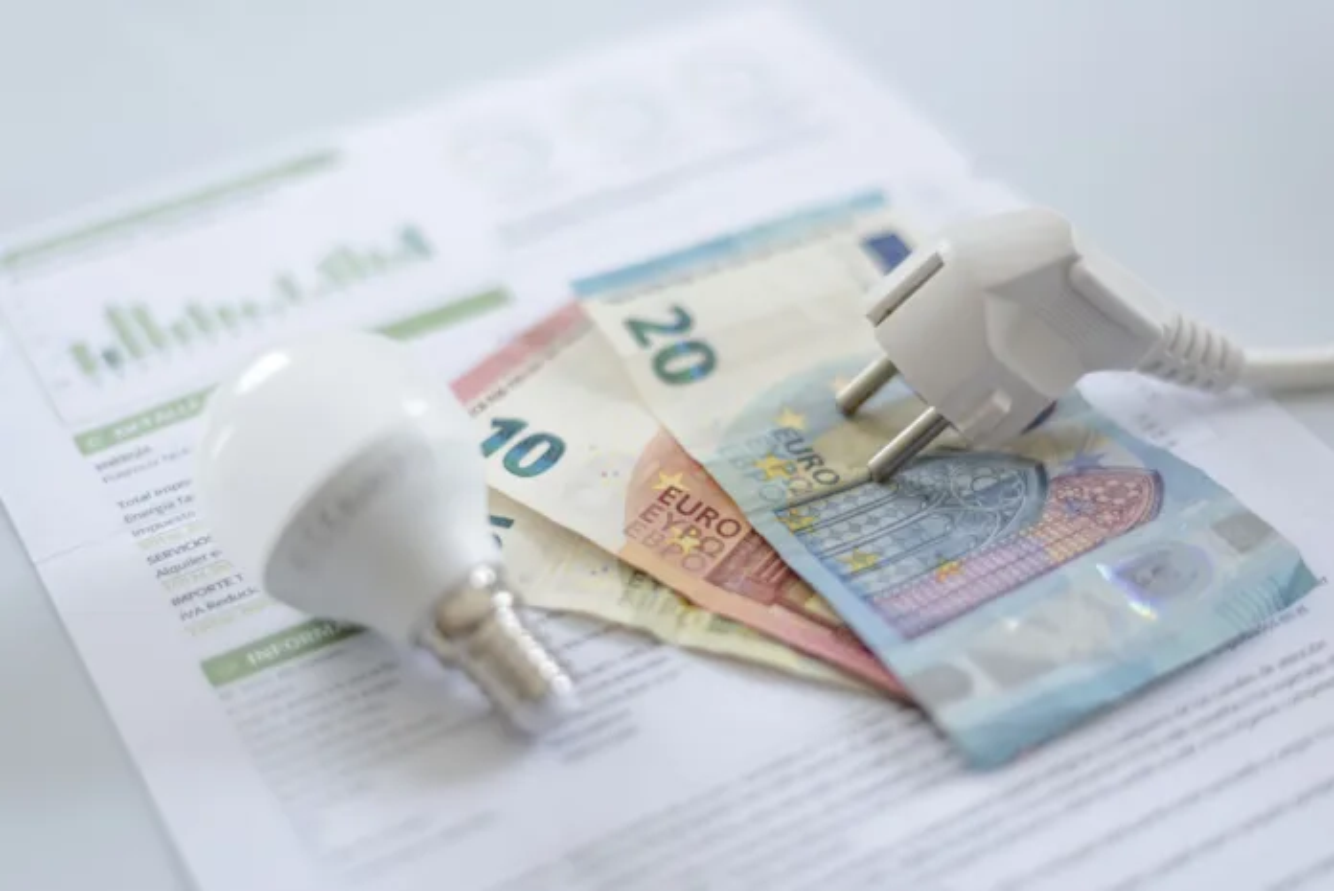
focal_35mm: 50
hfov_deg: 39.6
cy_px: 446
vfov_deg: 27.0
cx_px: 667
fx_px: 1854
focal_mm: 50
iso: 400
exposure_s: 1/60
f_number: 1.8
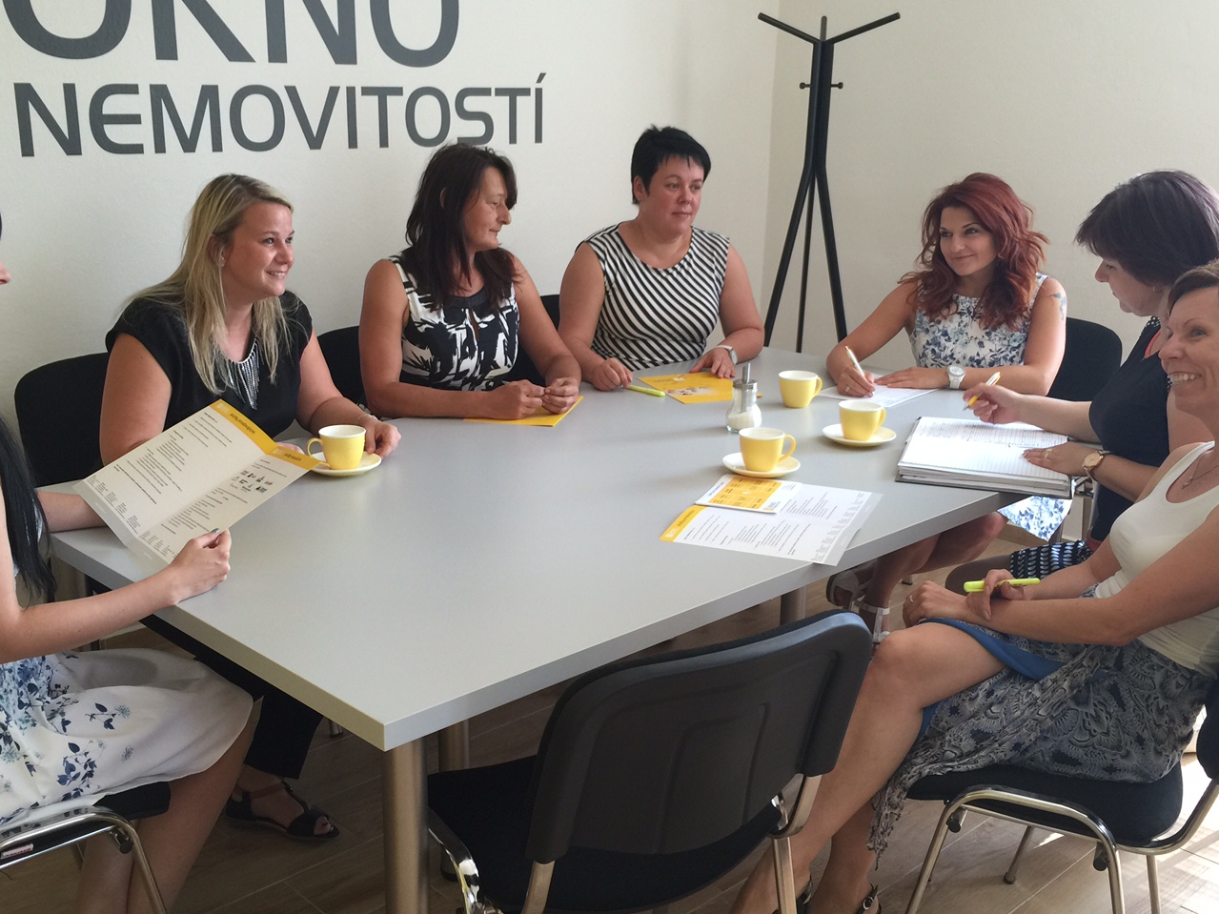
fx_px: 1303
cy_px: 499
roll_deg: -1.3
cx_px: 565
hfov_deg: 50.1
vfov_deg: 38.6
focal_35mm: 37
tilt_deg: -17.6
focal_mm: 4.15
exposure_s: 1/33
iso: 32
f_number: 2.2
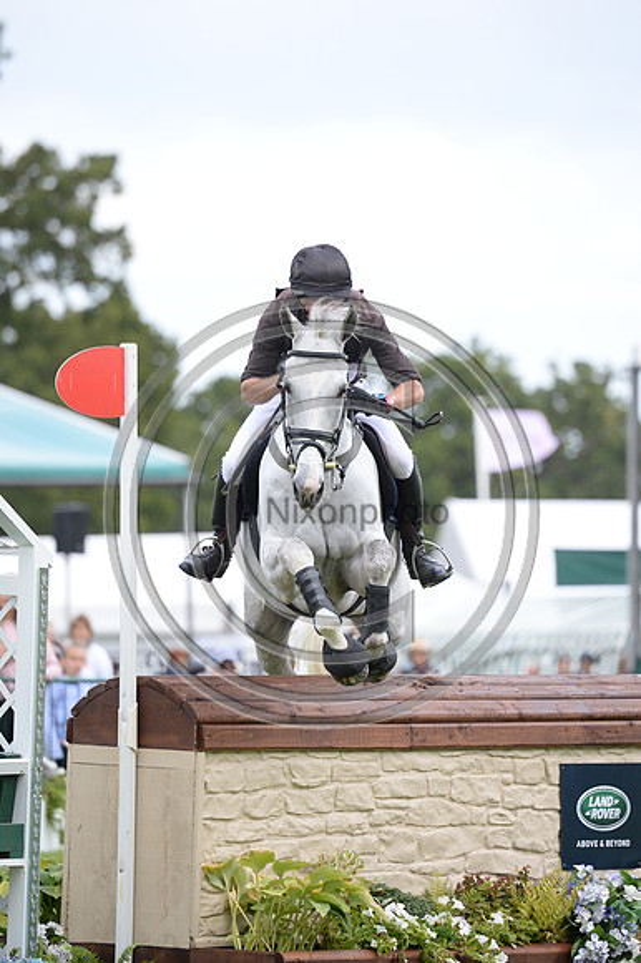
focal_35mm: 400
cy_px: 482
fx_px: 10695
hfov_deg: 3.4
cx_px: 320
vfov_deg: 5.2
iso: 800
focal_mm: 400
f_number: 6.3
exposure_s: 1/800
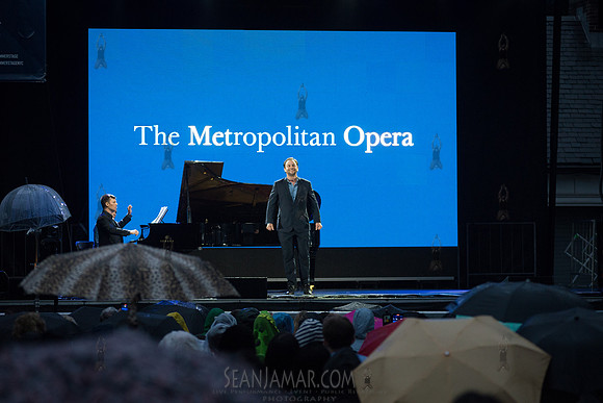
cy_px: 202
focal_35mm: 125
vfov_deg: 11.0
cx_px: 302
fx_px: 2094
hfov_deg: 16.4
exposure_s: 1/250
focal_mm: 125
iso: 2500
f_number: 4.5
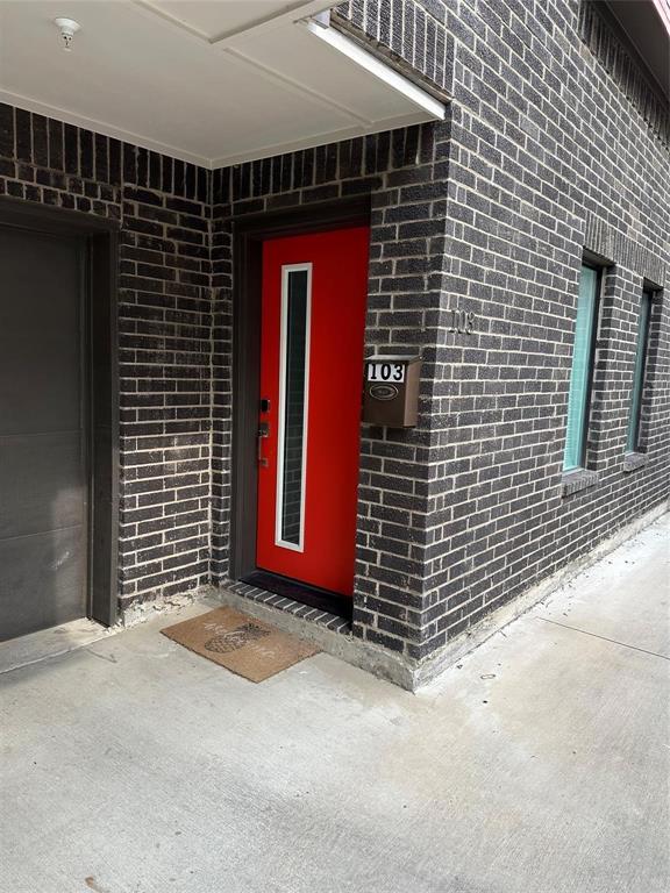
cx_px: 335
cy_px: 446
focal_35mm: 24
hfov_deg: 56.8
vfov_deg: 71.6
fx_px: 619
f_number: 1.78
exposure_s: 1/623
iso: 80
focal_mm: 6.86
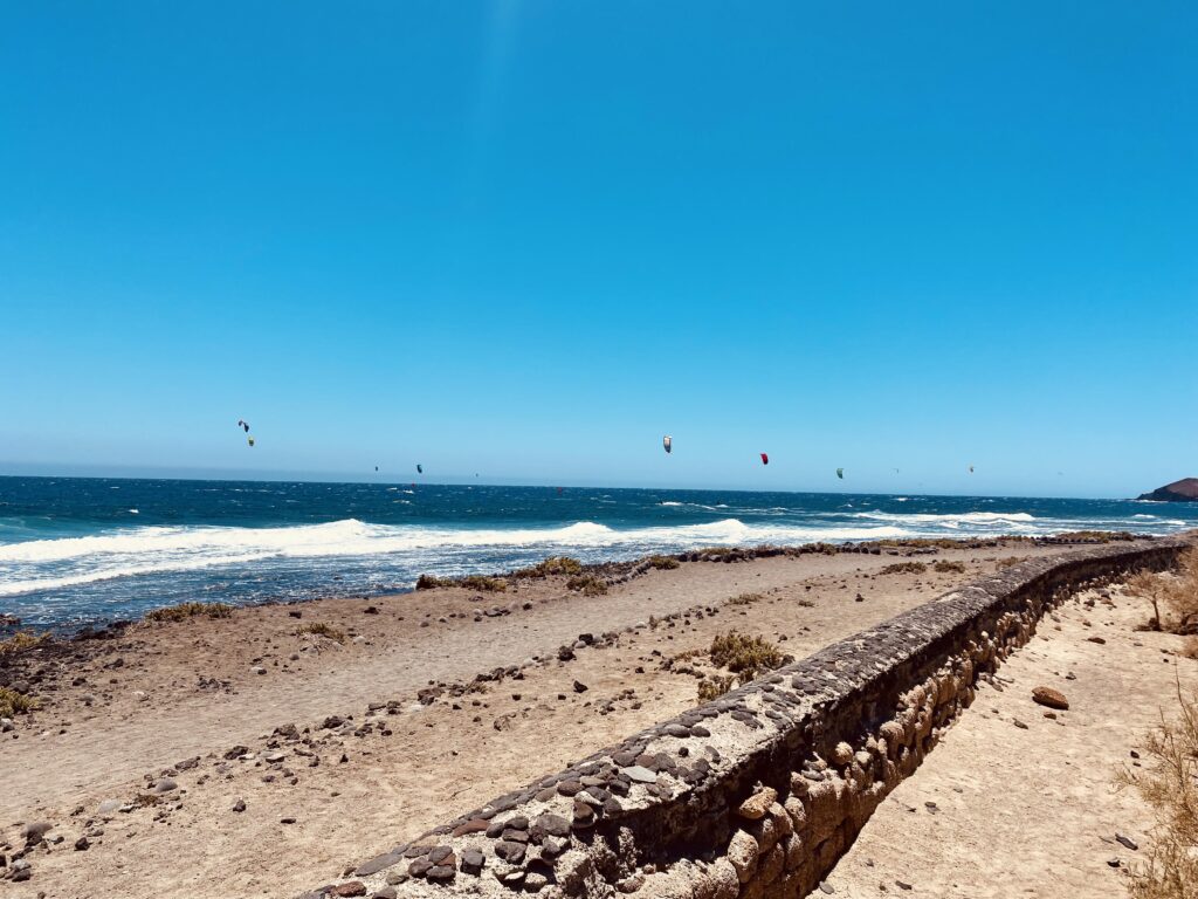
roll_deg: -0.3
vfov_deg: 53.1
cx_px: 599
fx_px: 900
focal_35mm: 26
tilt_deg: +2.2
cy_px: 450
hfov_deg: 67.3
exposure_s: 1/5025
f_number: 1.8
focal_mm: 4.25
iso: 32
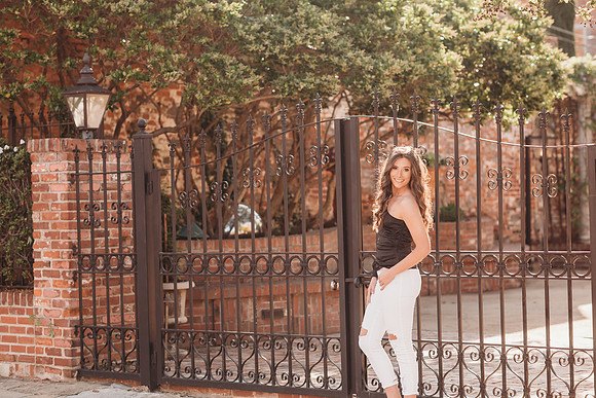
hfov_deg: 23.9
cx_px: 298
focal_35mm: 85
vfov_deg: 16.1
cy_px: 199
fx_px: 1407
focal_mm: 85
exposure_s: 1/400
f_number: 2.5
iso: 100
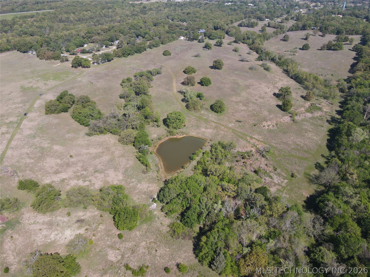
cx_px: 185
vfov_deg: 56.8
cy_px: 138
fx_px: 257
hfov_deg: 71.6
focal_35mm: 24
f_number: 2.8
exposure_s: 1/500
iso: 100
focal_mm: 4.5
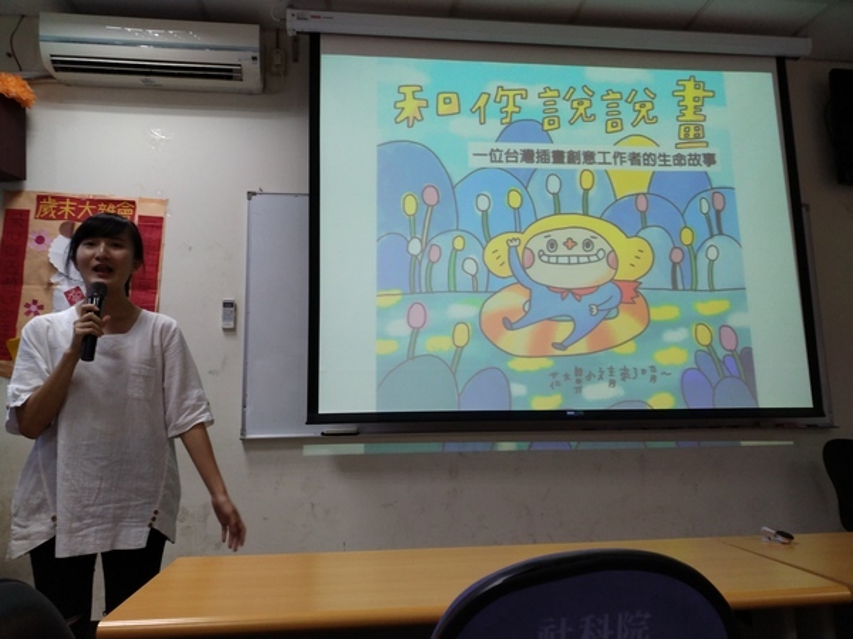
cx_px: 426
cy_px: 320
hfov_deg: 65.3
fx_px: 665
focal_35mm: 27
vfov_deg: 51.4
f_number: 2.2
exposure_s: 1/40
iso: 250
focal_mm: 4.73
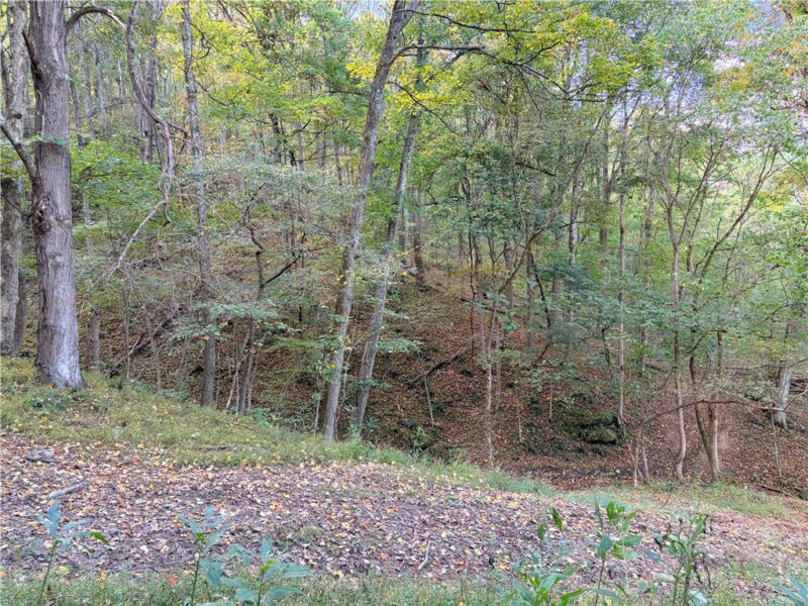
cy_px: 303
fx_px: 607
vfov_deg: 53.1
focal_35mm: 26
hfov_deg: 67.3
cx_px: 404
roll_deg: +5.7
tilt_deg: +0.4
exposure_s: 1/71
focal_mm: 5.96
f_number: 1.6
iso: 125
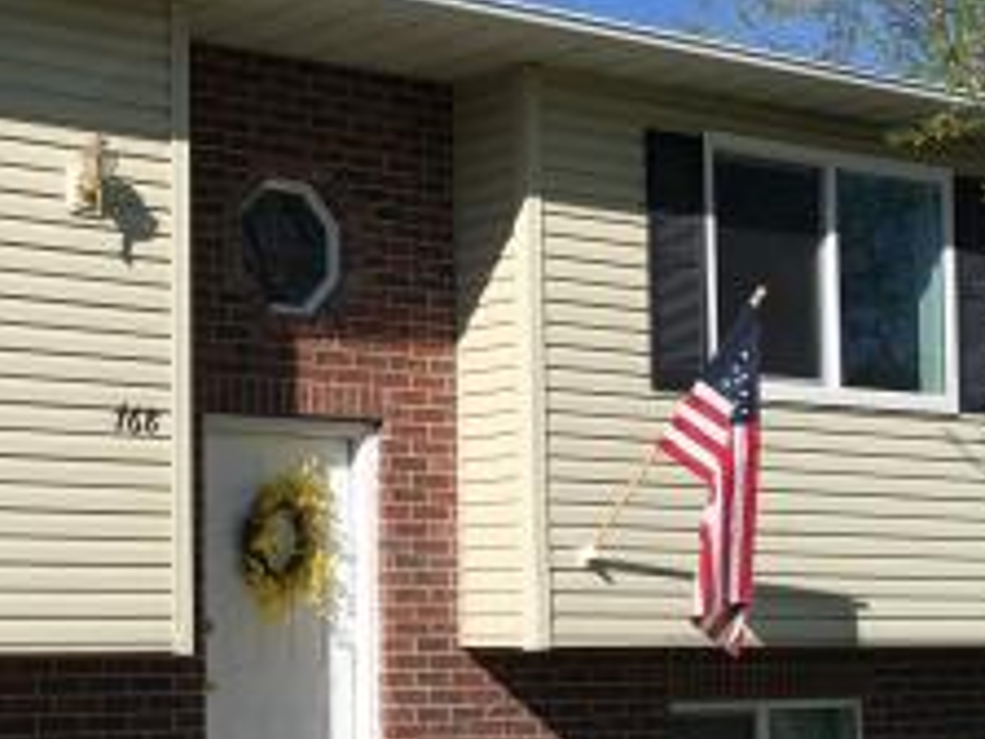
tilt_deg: +4.9
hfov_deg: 23.0
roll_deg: +0.8
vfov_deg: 17.7
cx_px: 101
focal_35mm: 83
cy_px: 484
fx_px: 2362
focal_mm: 4.15
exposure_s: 1/2262
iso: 25
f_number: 2.2
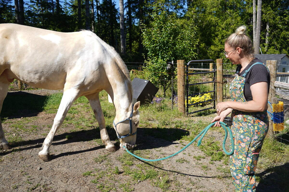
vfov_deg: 42.3
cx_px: 144
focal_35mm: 31
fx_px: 249
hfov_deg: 60.3
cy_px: 96
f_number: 4.5
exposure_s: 1/400
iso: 64
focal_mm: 31
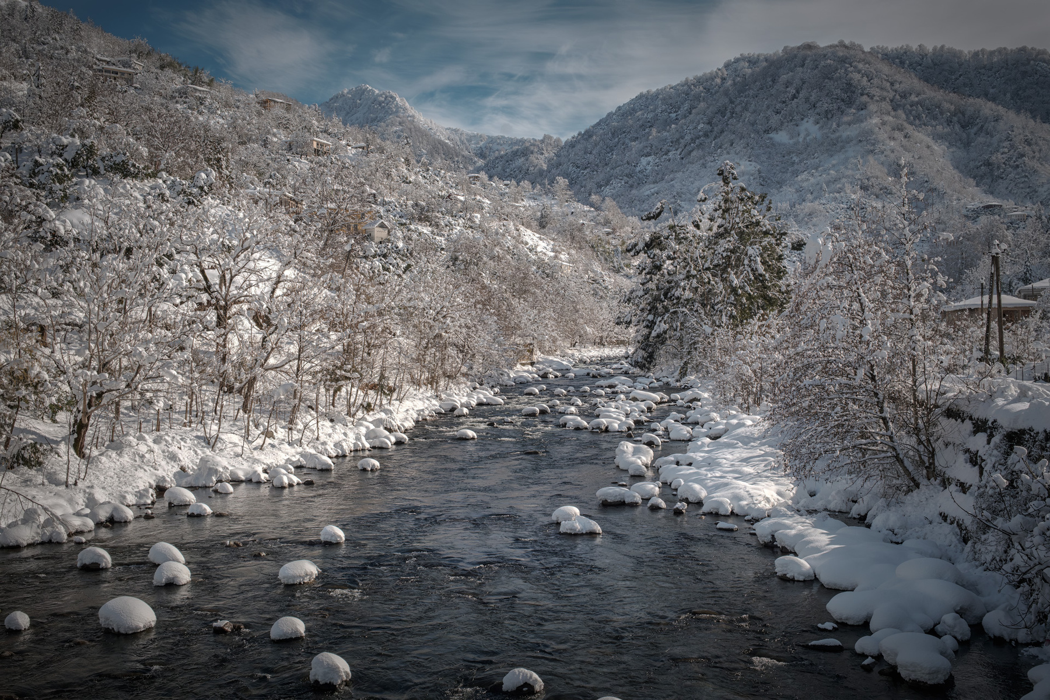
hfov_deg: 54.4
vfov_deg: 37.9
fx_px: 1021
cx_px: 525
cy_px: 350
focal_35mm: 35
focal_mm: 23
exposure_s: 1/1000
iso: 500
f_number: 13
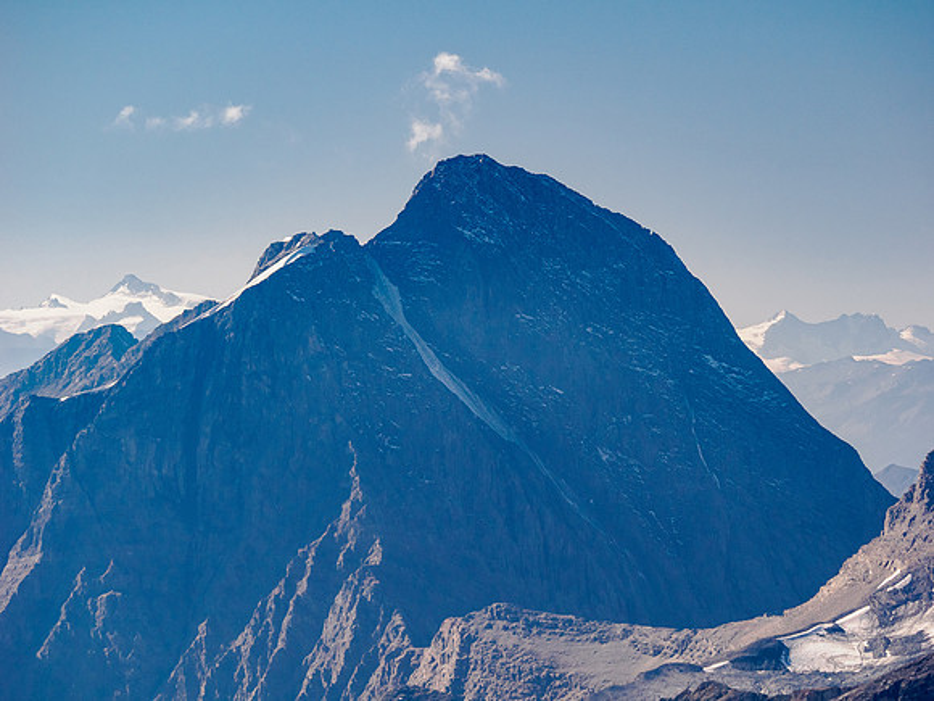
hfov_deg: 7.2
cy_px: 350
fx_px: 7447
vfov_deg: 5.4
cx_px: 467
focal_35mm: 276
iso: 320
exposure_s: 1/320
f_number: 8
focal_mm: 138
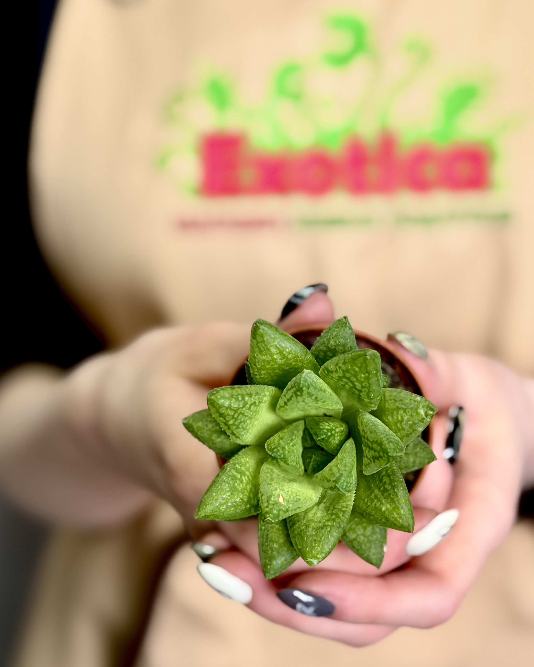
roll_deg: +0.4
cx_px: 319
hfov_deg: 23.5
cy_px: 442
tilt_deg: -17.9
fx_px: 1284
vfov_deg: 29.0
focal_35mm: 65
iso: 50
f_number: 1.78
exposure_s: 1/153
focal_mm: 6.76
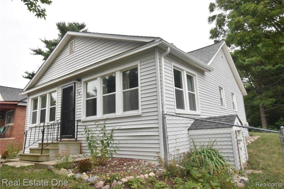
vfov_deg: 50.4
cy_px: 94
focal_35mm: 26
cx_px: 142
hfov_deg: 70.5
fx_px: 201
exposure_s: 1/25
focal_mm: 17
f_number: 22
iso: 450
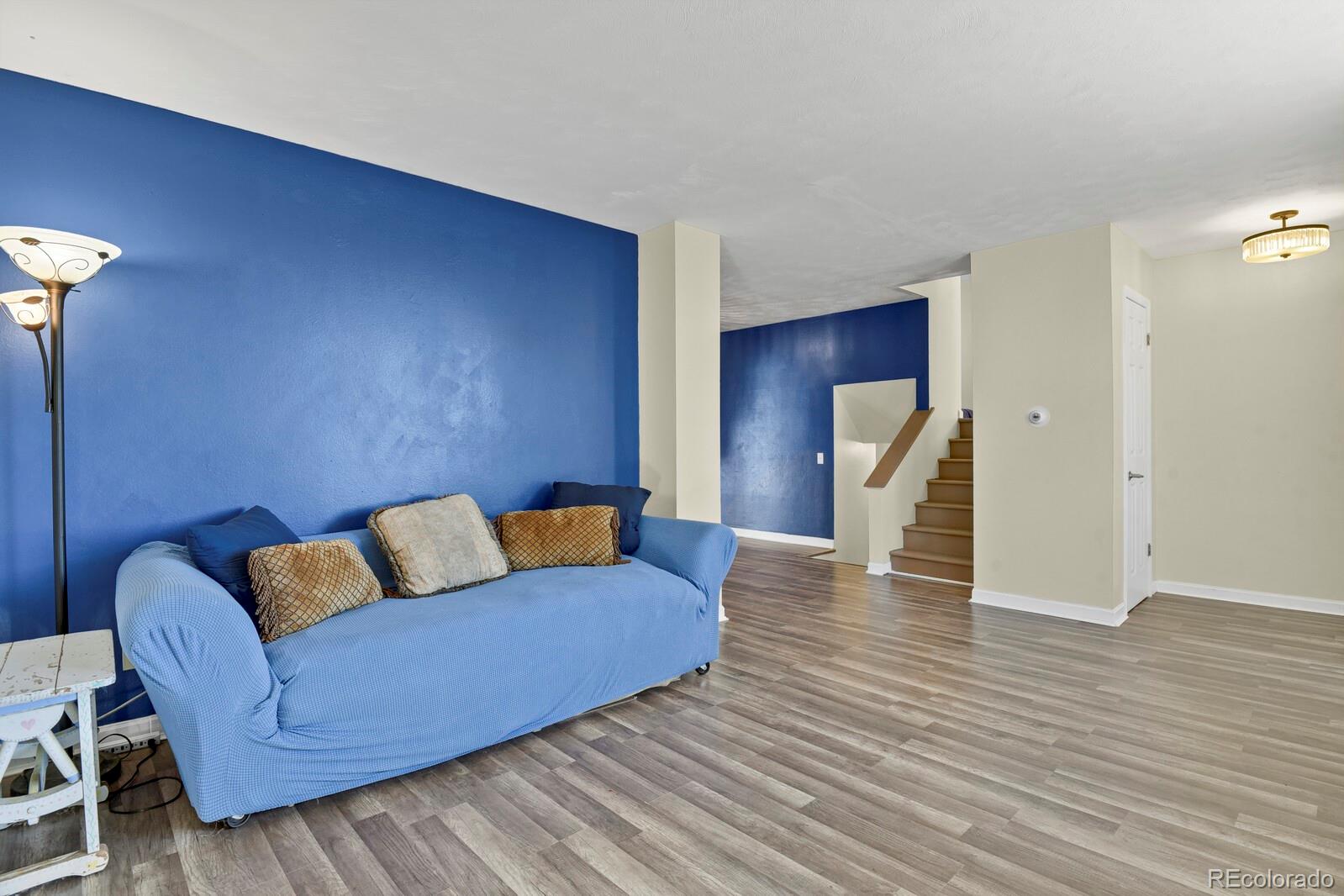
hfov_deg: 93.3
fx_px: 635
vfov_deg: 70.4
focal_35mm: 17
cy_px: 448
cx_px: 672
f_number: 8
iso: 9000
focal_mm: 17
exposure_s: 1/20
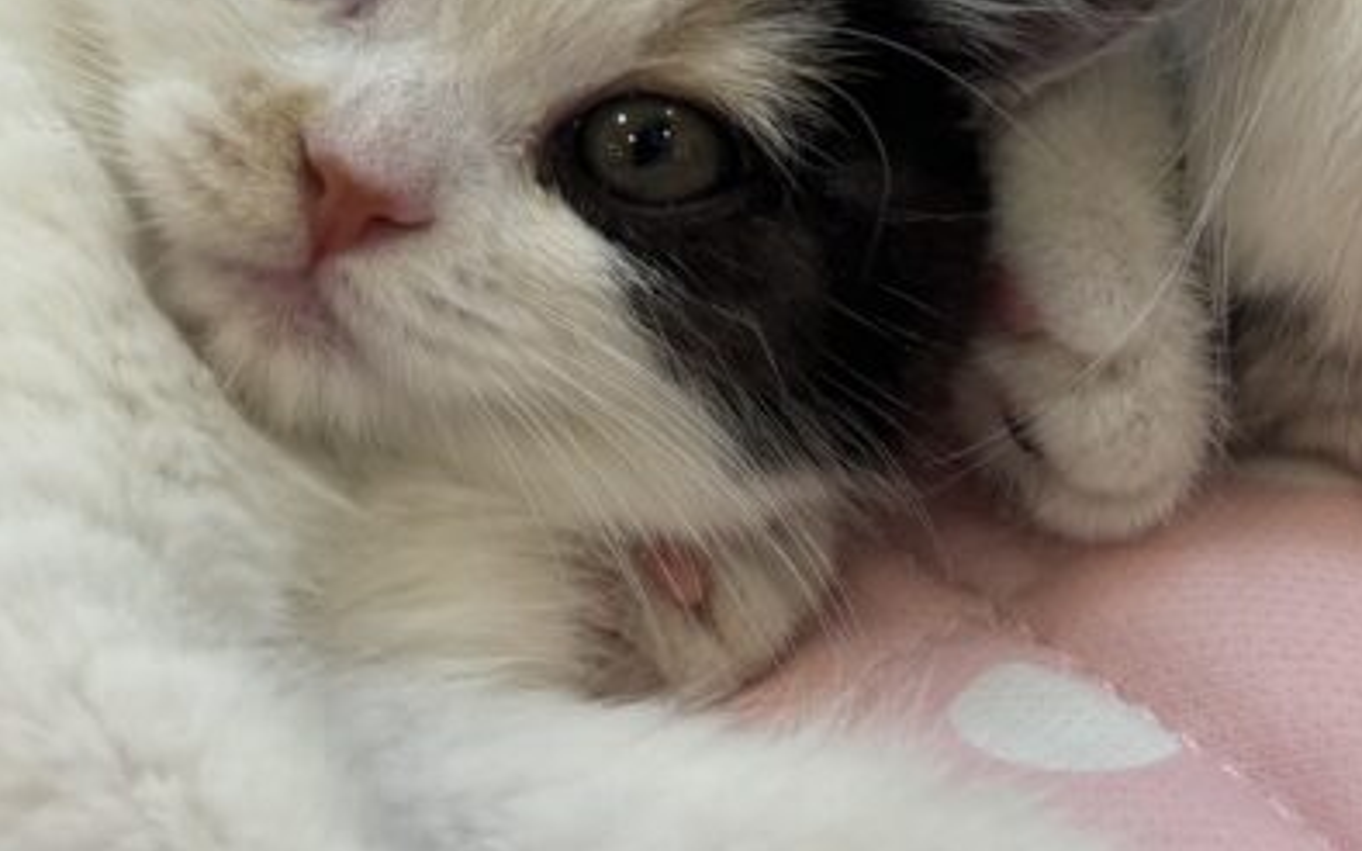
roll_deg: +7.5
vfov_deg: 15.2
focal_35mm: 84
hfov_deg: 24.6
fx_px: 3117
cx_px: 657
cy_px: -76
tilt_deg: -25.4
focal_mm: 5.96
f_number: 1.6
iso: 64
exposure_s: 1/100
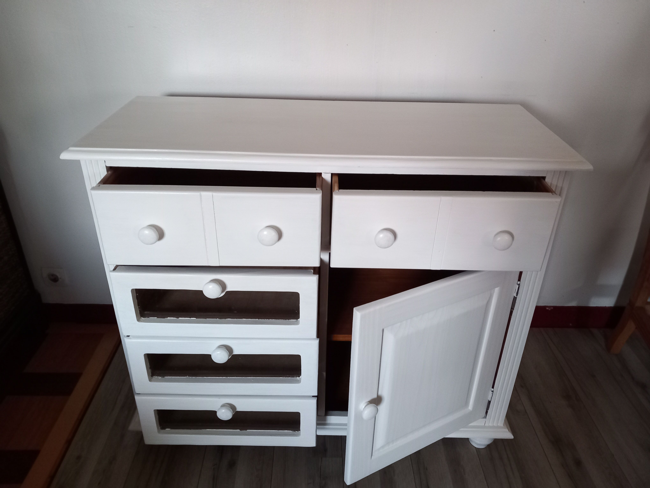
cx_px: 325
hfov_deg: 65.3
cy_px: 244
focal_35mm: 27
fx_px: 507
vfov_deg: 51.4
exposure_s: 1/25
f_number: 1.8
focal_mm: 4
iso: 400
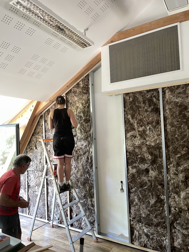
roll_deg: +2.3
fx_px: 189
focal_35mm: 26
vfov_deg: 67.3
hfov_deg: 53.1
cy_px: 126
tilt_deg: +3.2
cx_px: 94
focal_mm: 4.2
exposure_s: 1/68
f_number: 1.6
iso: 125
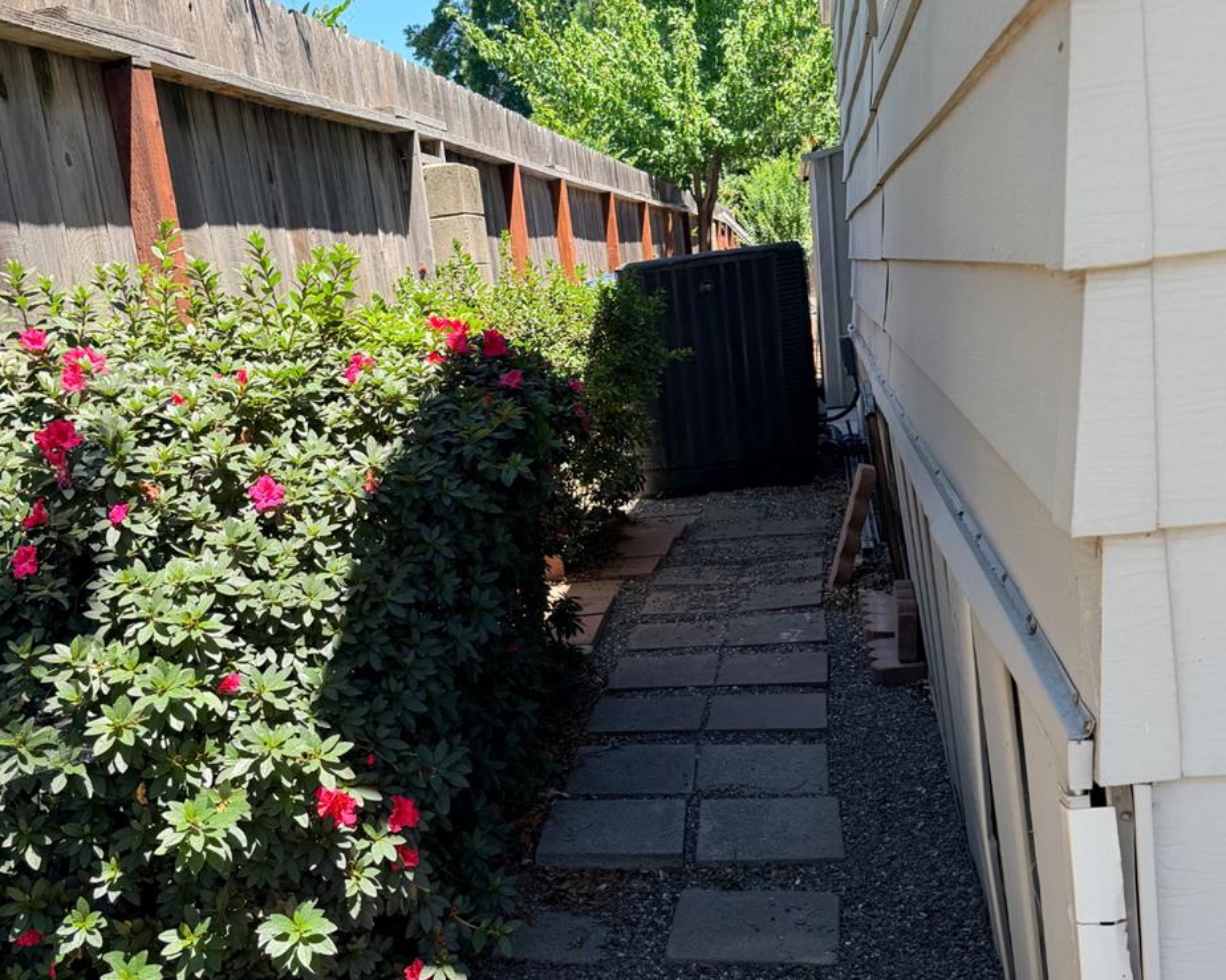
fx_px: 1379
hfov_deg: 47.9
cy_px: 596
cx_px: 550
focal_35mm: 38
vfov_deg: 39.0
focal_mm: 6.76
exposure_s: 1/1174
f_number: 1.78
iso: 100
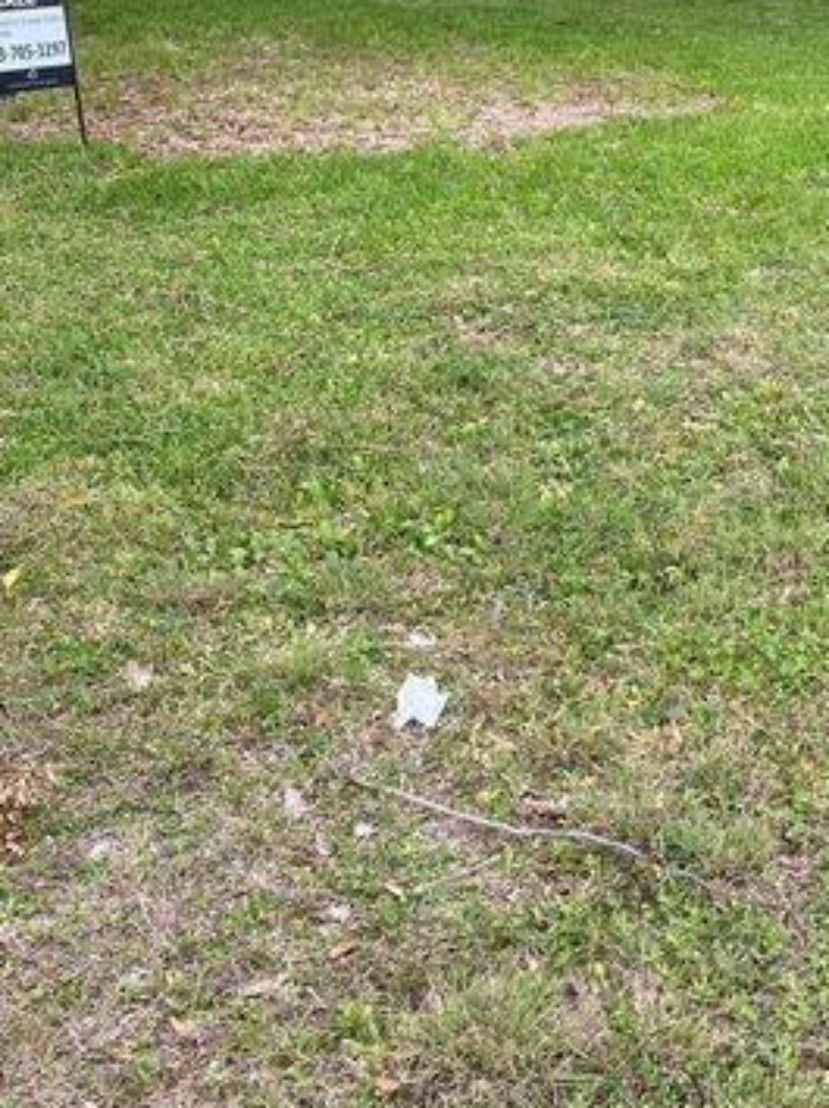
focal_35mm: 49
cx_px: 629
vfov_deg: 38.2
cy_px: 308
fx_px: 1567
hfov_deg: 29.2
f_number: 1.8
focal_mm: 4.25
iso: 32
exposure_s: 1/270
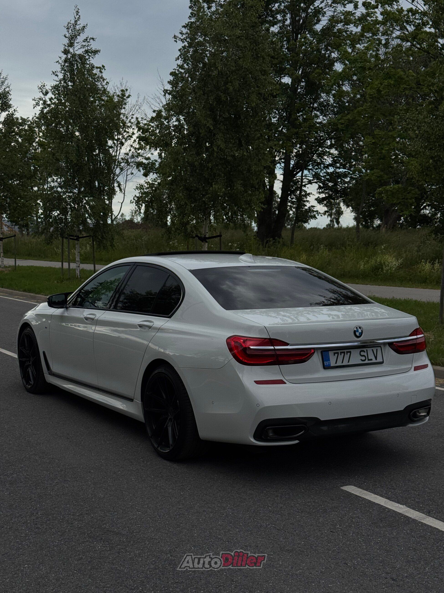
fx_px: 821
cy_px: 296
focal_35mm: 48
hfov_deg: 30.3
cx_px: 222
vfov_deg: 39.7
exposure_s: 1/10526
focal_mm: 6.76
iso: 64
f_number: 1.78
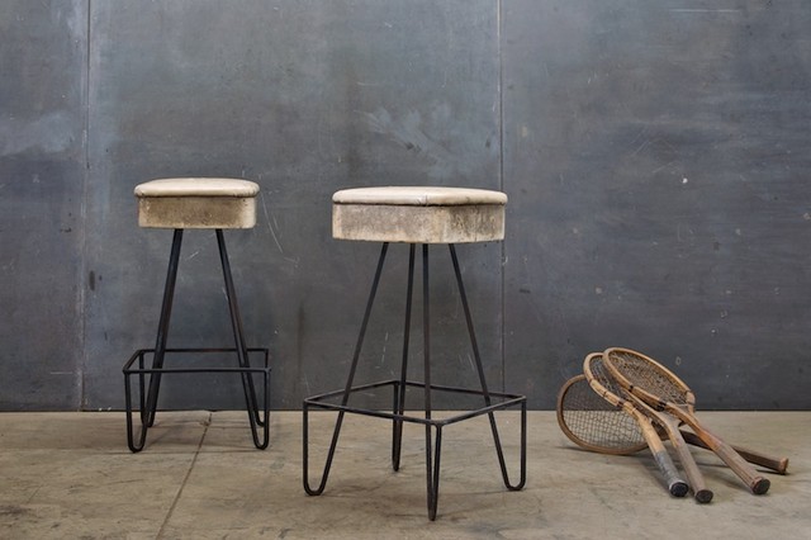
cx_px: 406
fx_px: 1047
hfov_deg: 42.3
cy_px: 270
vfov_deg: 28.9
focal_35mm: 46
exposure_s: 1.3
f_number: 9
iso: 100
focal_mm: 31
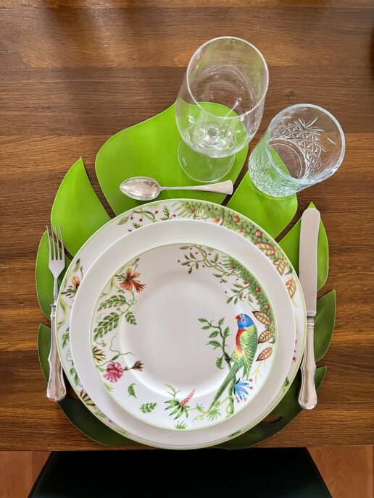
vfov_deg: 69.4
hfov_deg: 54.9
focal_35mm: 25
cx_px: 187
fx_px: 360
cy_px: 249
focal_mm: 5.1
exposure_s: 1/60
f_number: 1.6
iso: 500
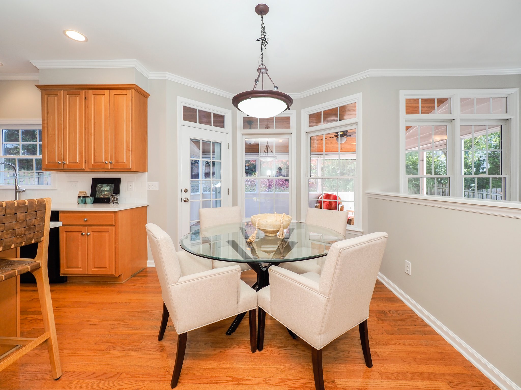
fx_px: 211
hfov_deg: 102.1
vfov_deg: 85.7
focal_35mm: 14
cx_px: 260
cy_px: 195
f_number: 5
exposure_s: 1/20
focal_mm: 7
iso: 100
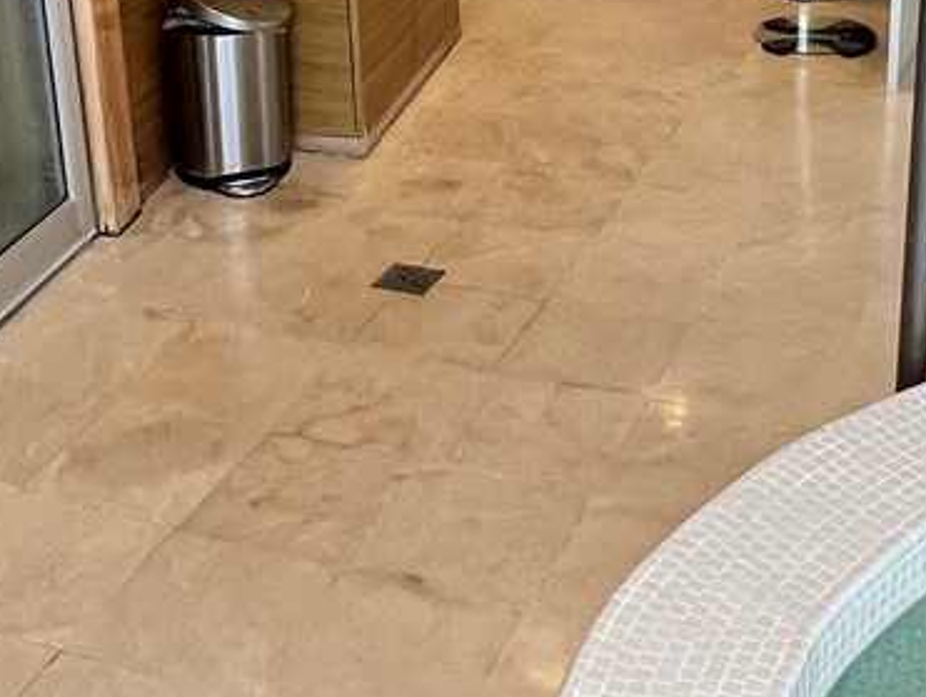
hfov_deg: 34.3
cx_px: 422
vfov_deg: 25.1
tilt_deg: -17.5
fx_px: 1499
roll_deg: +3.0
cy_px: 22
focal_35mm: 56
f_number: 1.8
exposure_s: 1/120
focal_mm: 1.57
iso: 160
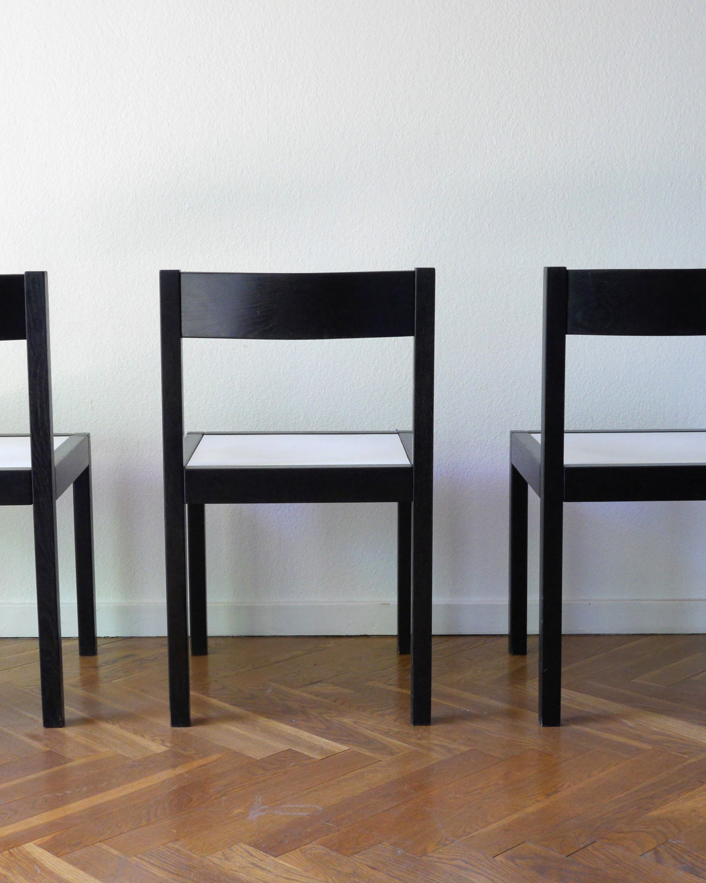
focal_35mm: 53
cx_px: 311
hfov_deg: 28.6
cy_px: 447
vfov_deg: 35.4
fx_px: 1384
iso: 1600
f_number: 6.3
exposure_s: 1/60
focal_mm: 20
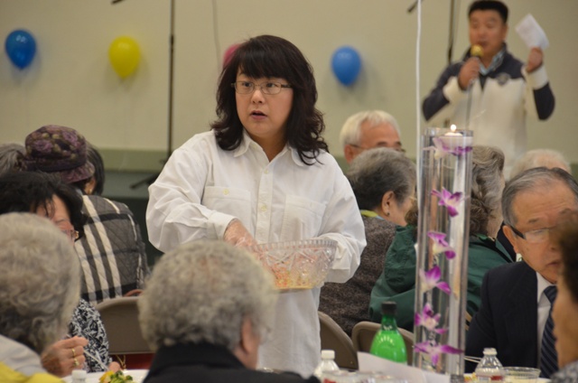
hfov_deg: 9.2
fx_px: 3605
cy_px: 192
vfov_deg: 6.1
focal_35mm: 225
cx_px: 289
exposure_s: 1/60
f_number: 5.6
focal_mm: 150
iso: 1600
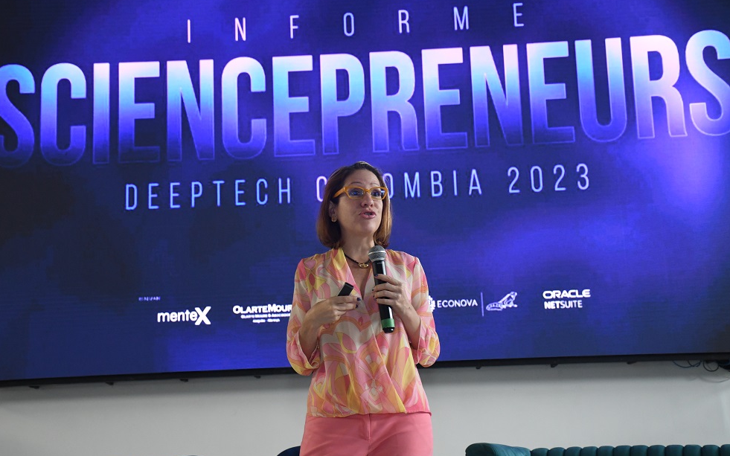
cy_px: 237
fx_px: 1074
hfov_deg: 37.5
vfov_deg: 24.0
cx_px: 359
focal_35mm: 54
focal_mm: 35
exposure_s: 1/200
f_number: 4.5
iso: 2000
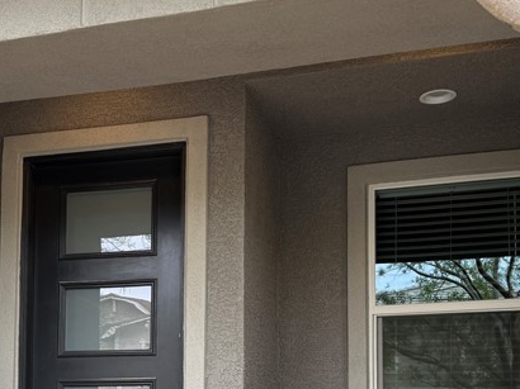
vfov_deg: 23.5
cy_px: 378
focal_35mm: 60
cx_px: 157
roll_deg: -1.0
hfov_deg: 31.8
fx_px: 901
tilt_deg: +4.2
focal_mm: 6.76
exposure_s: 1/172
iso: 64
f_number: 1.78
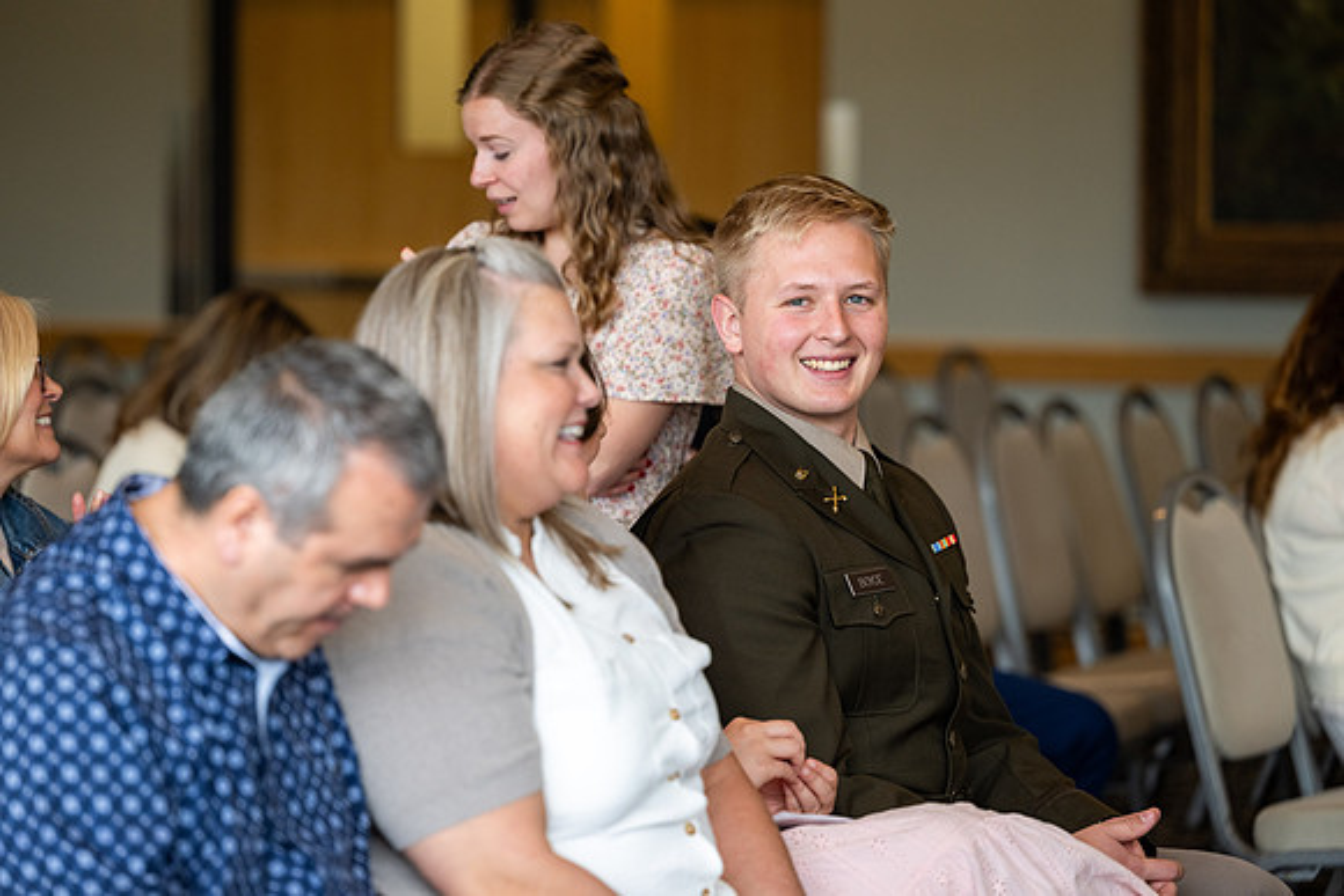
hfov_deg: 13.7
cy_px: 448
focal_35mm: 150
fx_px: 5601
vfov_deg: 9.2
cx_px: 672
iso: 640
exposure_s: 1/400
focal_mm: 150
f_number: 3.2
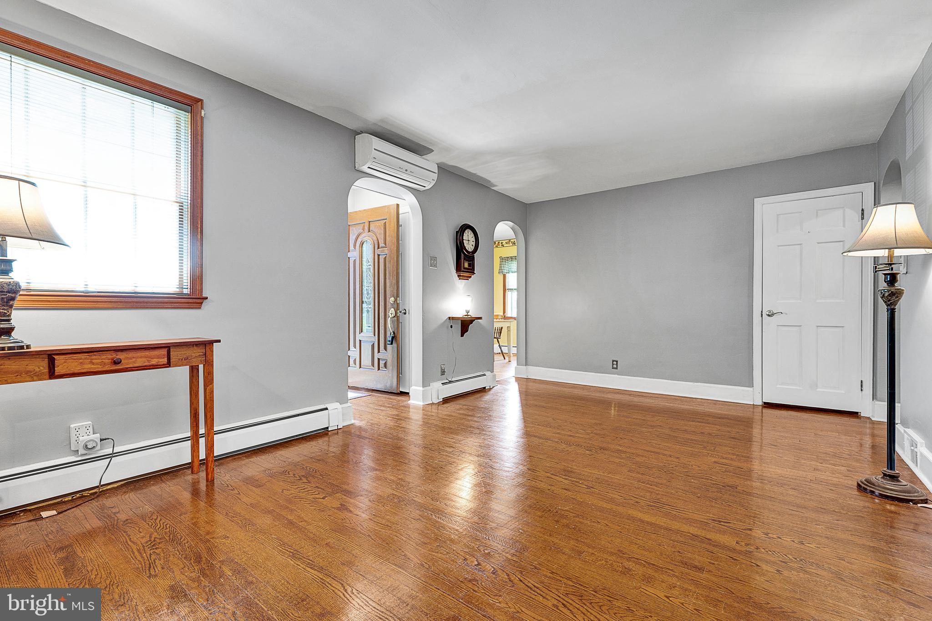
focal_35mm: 15
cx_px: 466
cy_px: 310
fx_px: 388
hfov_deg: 100.4
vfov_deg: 77.3
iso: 200
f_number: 8
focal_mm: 15
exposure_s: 1
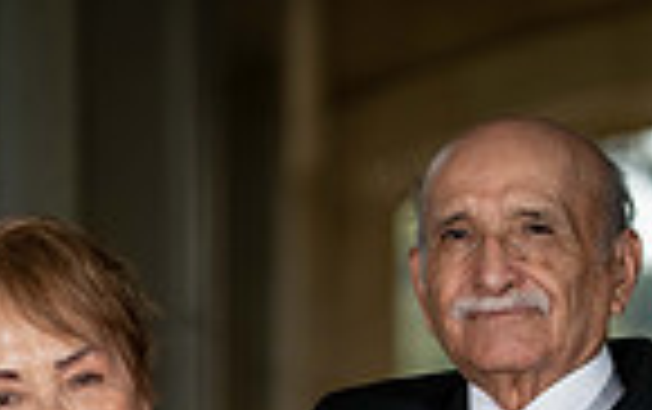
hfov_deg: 7.8
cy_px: 937
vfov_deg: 4.8
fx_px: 4768
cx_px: 360
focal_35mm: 268
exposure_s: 1/2000
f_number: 2.2
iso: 200
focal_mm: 85
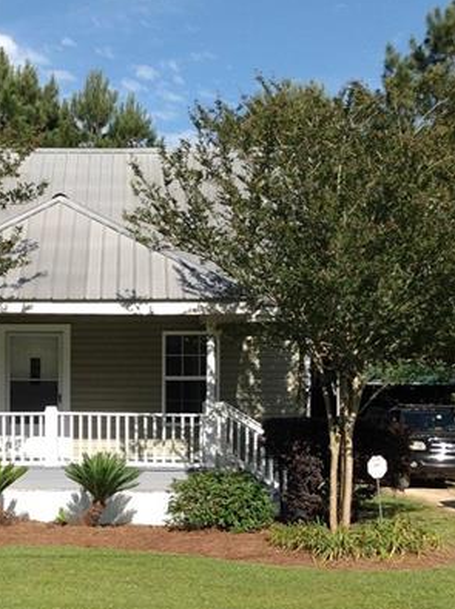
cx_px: 136
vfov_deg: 28.3
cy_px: 435
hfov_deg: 21.4
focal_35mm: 68
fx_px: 1195
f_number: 2.4
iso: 50
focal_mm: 4.28
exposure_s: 1/1681
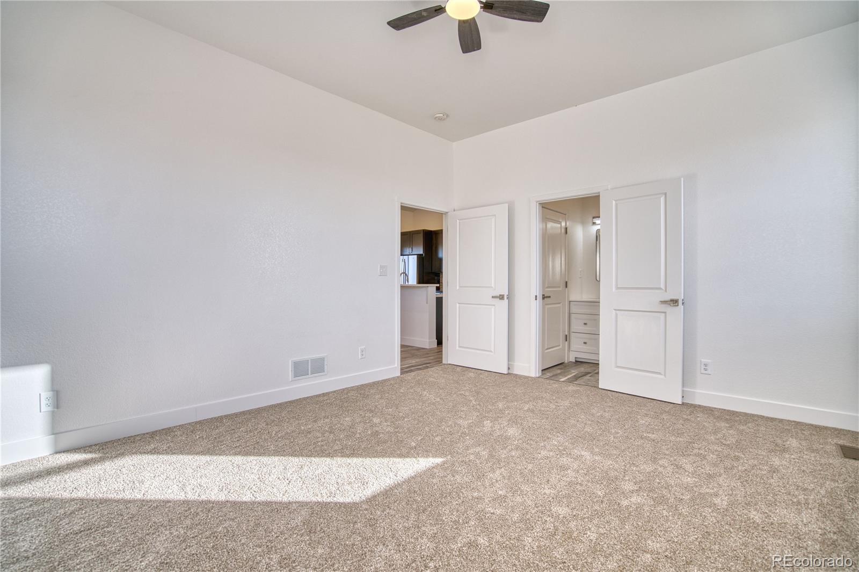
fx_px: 382
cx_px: 430
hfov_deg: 96.8
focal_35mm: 16
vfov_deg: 73.7
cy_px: 286
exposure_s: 1/640
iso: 500
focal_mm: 16
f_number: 4
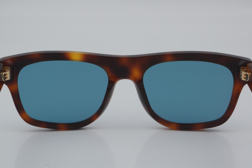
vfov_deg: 16.6
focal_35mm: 82
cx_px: 126
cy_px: 84
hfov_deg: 24.6
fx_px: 577
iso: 100
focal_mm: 55
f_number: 32
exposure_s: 1/4
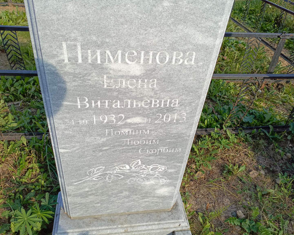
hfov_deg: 64.1
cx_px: 144
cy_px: 115
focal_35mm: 27
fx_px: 235
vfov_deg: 53.2
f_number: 1.69
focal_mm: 4.76
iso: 118
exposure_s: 1/867
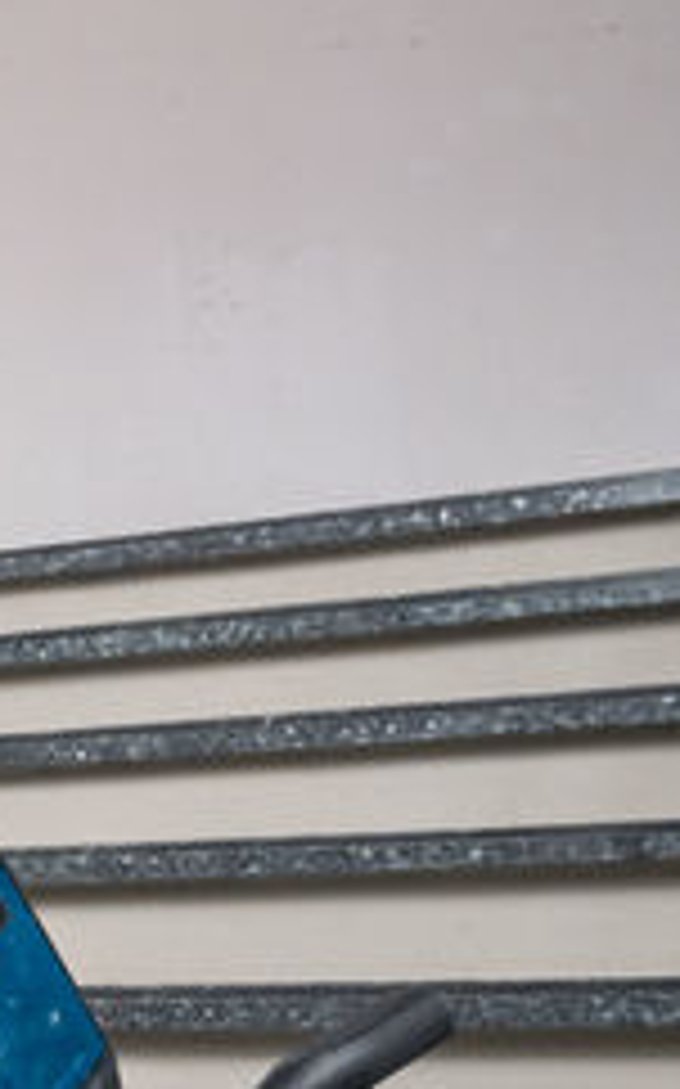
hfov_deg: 12.2
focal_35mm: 81
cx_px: -1031
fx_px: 2405
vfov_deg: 24.7
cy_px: 997
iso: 2000
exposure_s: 1/20
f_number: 9
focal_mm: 24
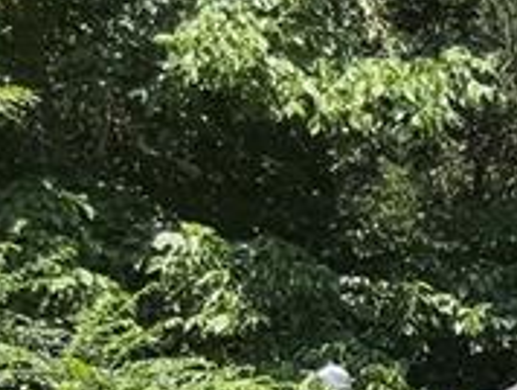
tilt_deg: -6.7
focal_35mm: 138
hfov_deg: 10.9
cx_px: 1409
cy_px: 710
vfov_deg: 10.2
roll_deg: +0.3
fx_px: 2064
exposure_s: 1/1385
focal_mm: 6.76
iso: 80
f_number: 1.78
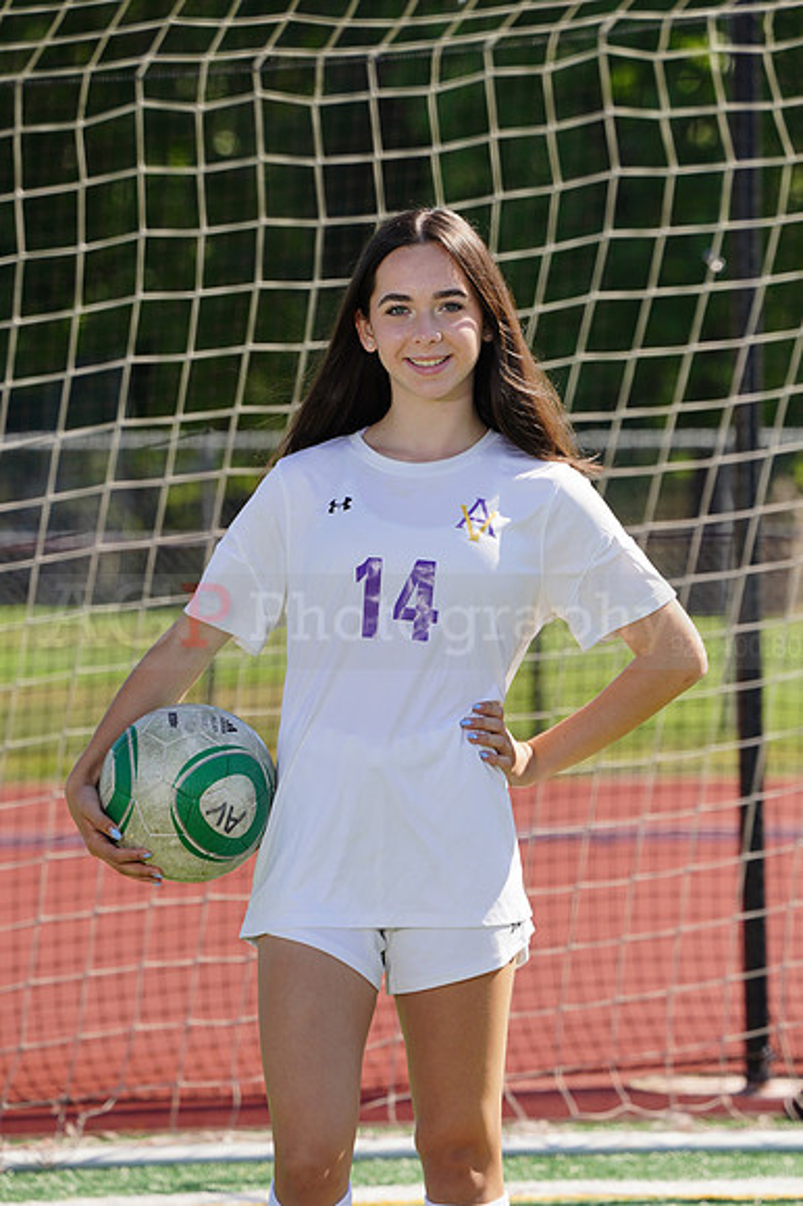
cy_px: 603
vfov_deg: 6.4
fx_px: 10853
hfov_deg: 4.2
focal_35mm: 324
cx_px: 402
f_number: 11
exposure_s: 1/250
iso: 200
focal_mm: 324
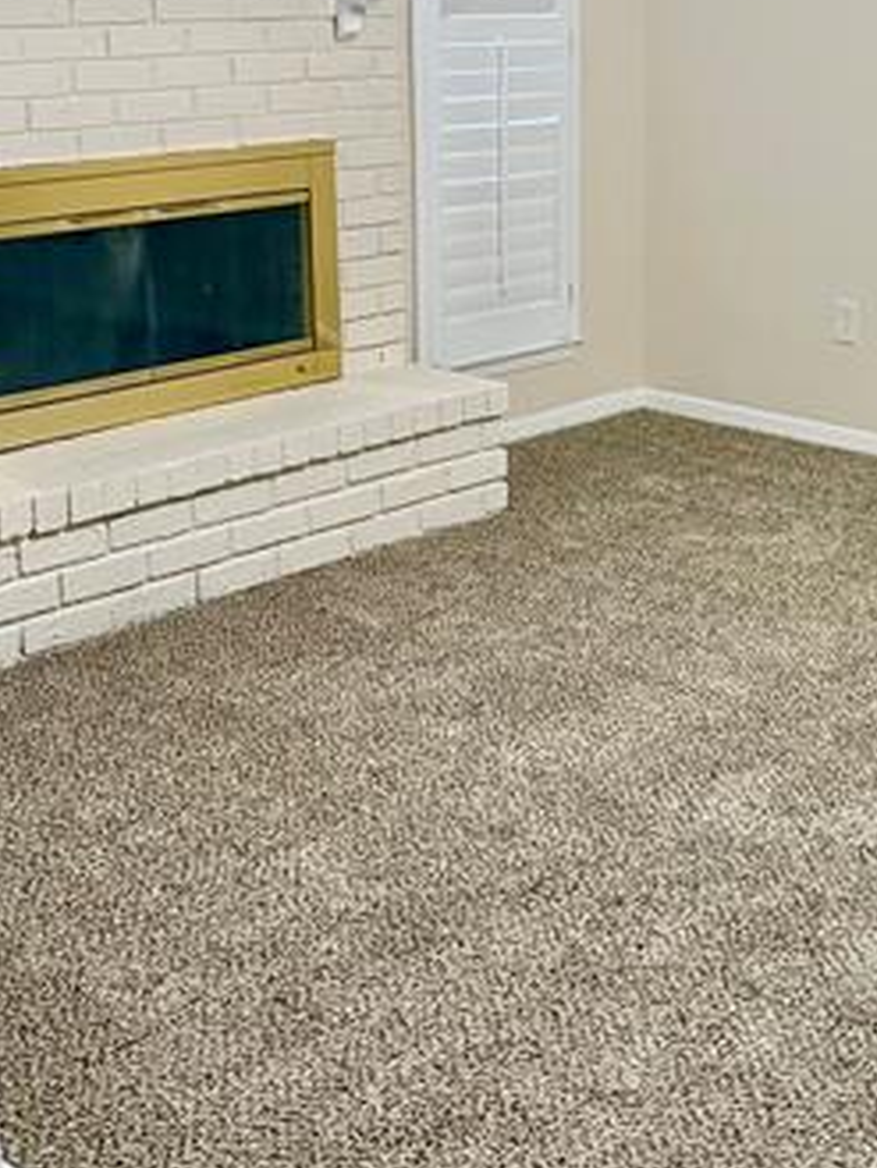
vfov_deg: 33.3
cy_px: 227
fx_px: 1890
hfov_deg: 24.7
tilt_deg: -8.2
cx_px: 905
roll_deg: -1.7
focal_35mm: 56
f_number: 1.78
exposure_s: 1/60
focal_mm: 6.76
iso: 800
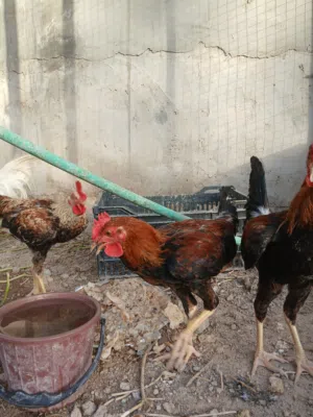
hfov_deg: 53.1
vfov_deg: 67.3
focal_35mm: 26
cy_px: 208
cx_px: 156
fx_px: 313
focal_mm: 3.98
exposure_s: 1/100
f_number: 1.8
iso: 32
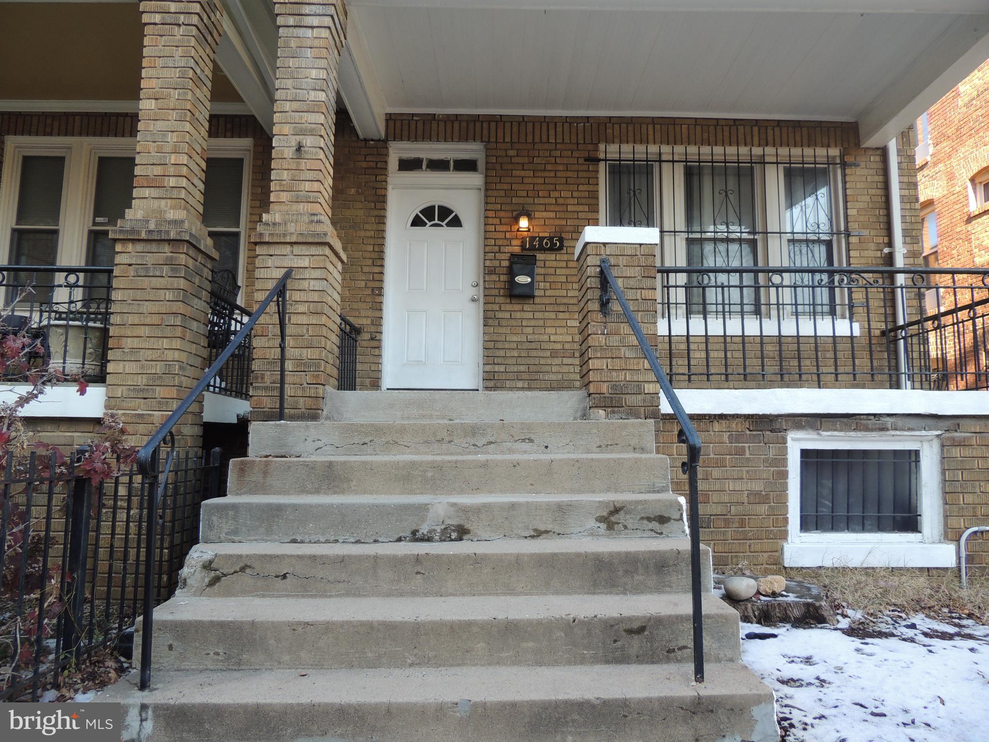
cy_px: 371
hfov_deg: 71.6
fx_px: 686
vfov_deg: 56.8
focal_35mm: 24
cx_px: 494
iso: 100
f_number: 3
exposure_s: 1/125
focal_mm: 4.3
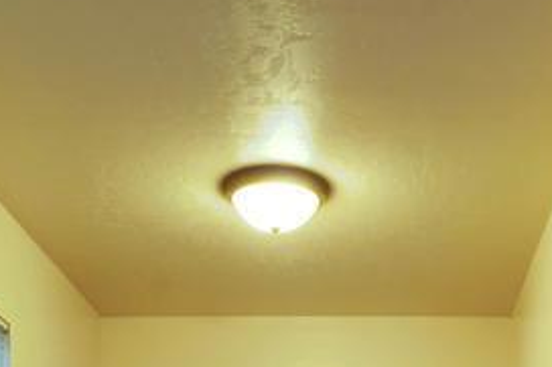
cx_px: 377
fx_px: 981
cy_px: 660
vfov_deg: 17.3
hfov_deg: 31.1
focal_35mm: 64
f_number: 8
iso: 400
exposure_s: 1/4
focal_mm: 17
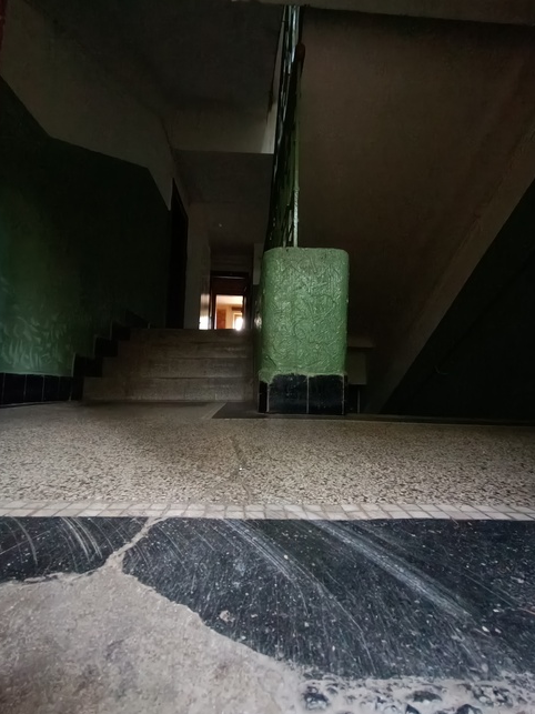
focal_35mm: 17
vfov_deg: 91.0
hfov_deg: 74.7
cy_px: 353
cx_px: 263
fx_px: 350
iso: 2320
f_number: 2.2
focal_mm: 1.66
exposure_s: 1/20
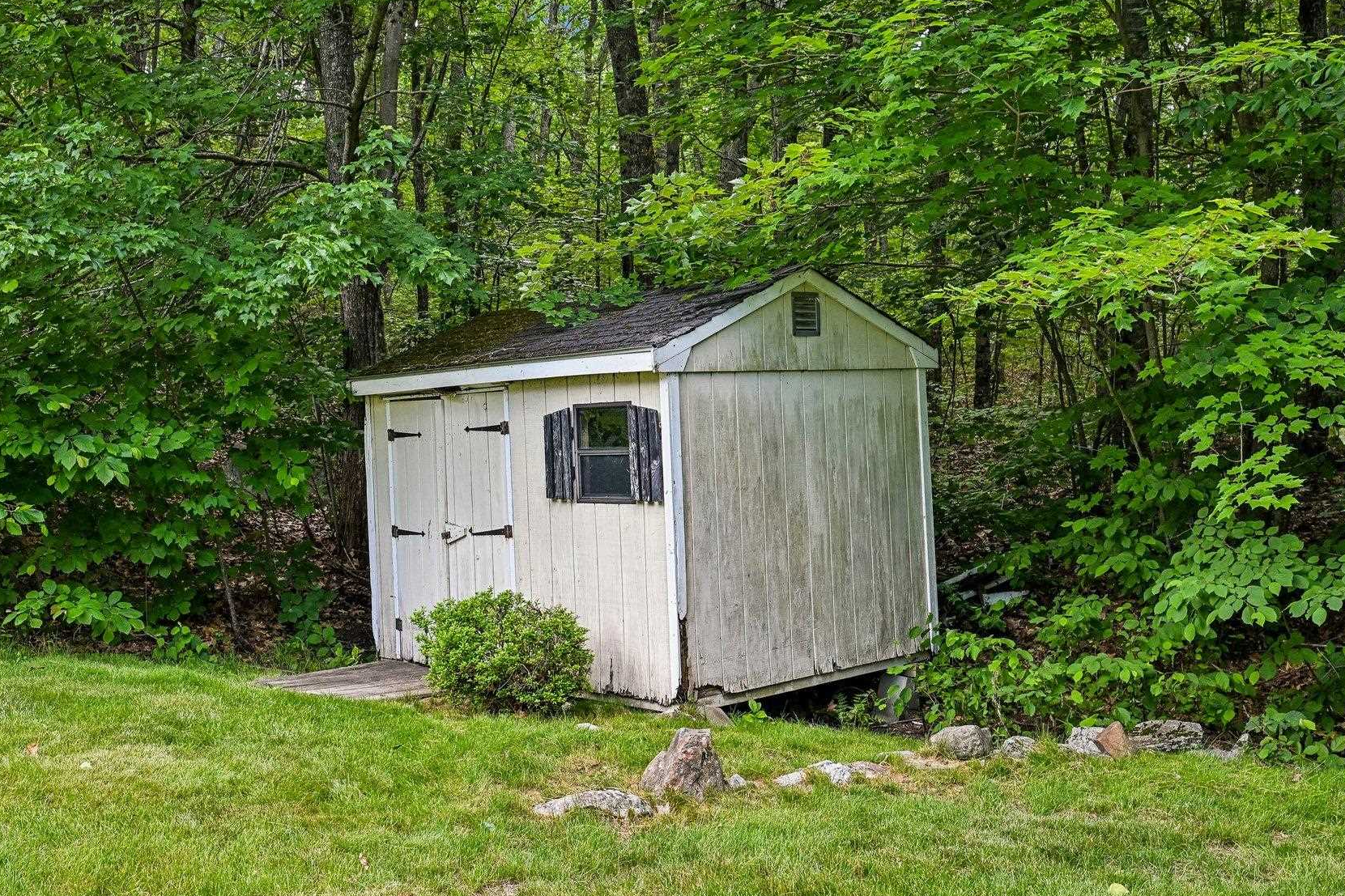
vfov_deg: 35.9
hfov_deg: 51.5
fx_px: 1382
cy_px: 429
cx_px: 527
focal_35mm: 37
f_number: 8
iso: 400
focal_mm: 30
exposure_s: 1/80
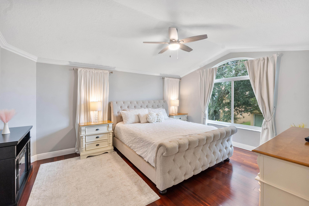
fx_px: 129
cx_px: 154
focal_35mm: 15
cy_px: 103
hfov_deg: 100.4
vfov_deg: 77.3
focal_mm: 10
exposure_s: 1/2.5
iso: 160
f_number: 11
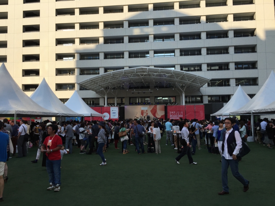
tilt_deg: +4.8
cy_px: 103
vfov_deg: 48.2
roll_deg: -1.1
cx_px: 138
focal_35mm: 29
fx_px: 230
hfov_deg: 61.7
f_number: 2.2
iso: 32
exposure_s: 1/1412
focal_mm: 4.15
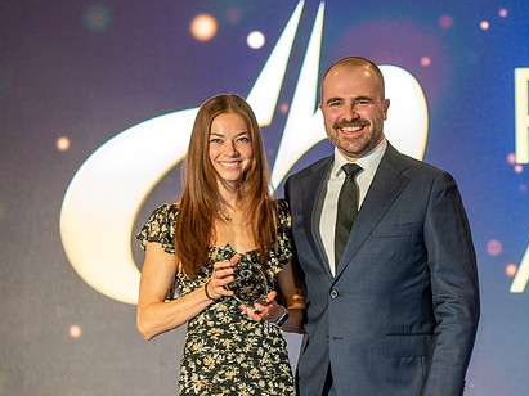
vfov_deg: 8.6
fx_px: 2643
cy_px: 181
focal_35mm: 173
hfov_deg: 11.4
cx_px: 332
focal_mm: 125
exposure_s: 1/200
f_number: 2.8
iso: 3200
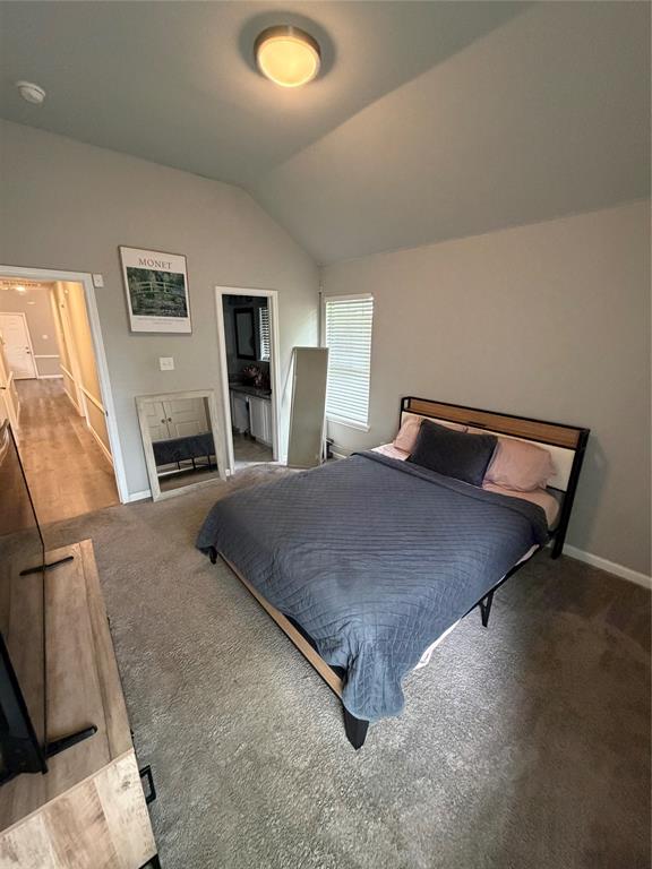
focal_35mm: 14
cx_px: 326
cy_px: 434
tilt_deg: -17.3
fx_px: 352
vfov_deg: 102.1
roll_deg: -0.2
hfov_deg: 85.7
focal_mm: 2.22
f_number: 2.2
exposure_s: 1/60
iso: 500
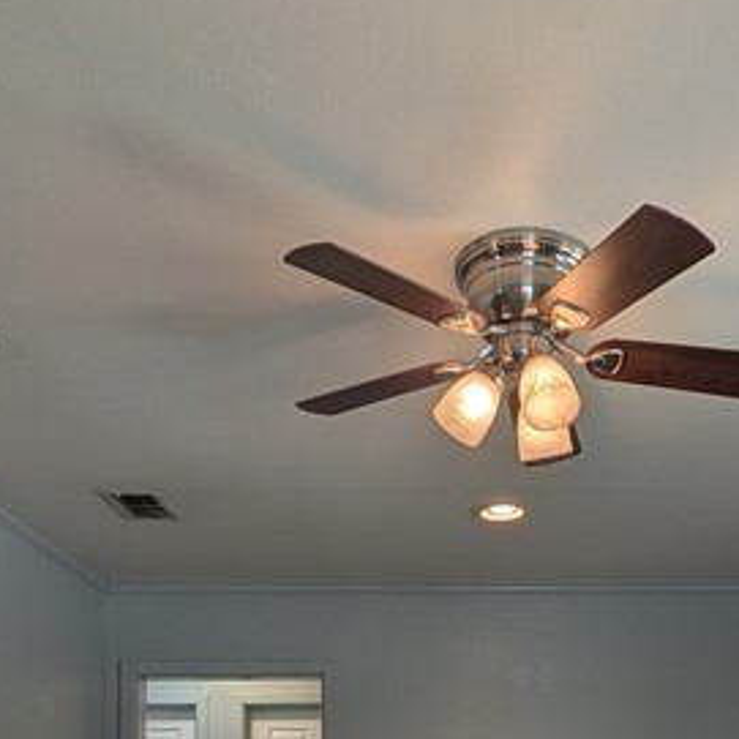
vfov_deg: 35.8
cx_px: 487
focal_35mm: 40
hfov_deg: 41.4
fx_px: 966
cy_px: 810
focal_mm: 2.02
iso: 47
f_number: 1.7
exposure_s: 1/192
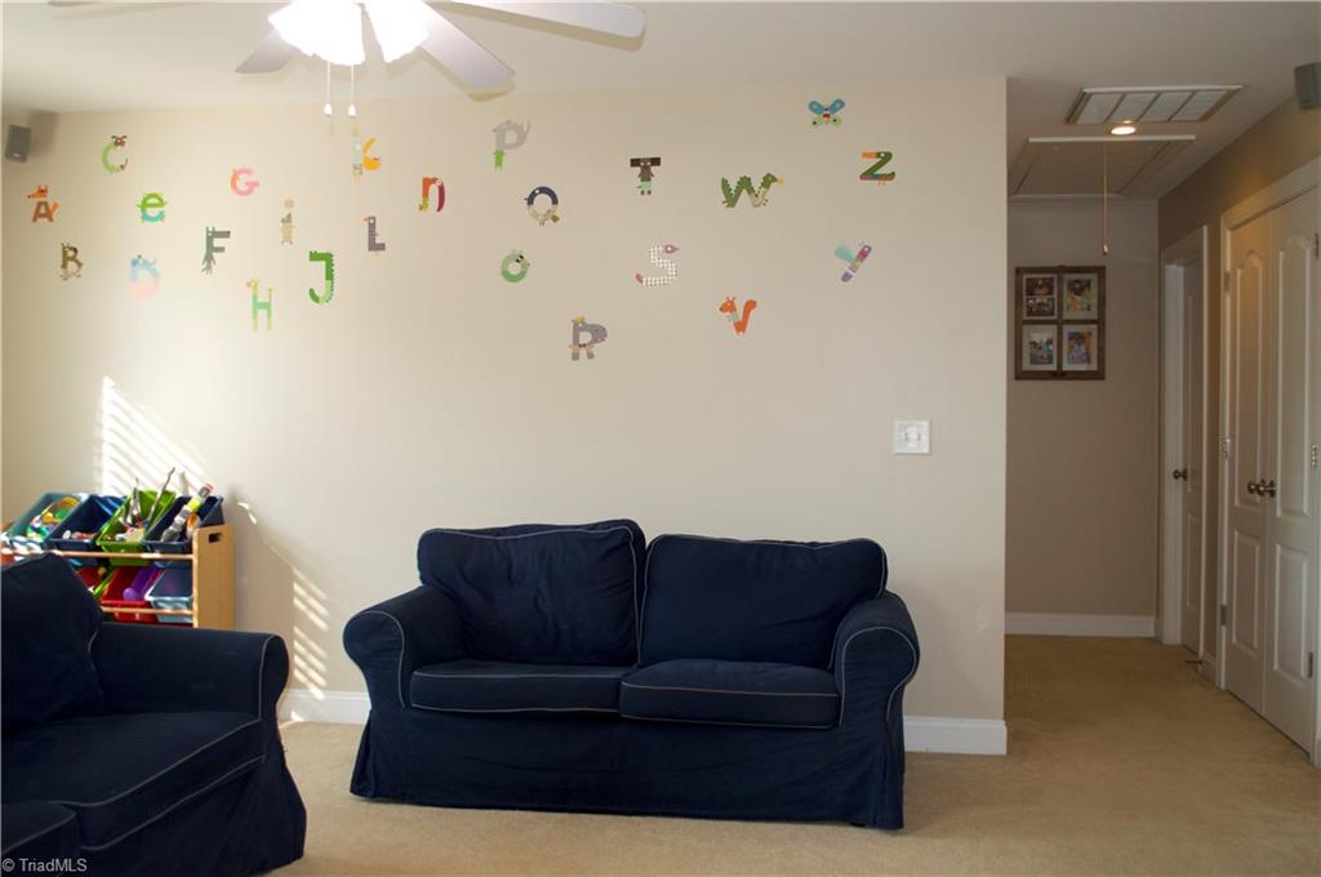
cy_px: 438
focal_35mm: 36
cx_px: 660
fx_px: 1319
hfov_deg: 53.2
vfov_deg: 36.8
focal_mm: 24
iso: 400
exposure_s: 1/100
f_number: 4
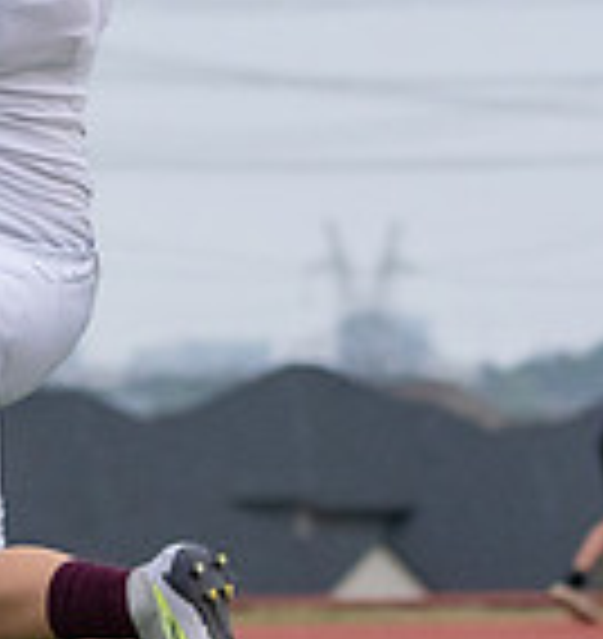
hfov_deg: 3.2
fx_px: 10701
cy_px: 174
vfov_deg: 3.4
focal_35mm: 527
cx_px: -79
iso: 3200
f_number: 5
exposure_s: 1/1000
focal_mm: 114
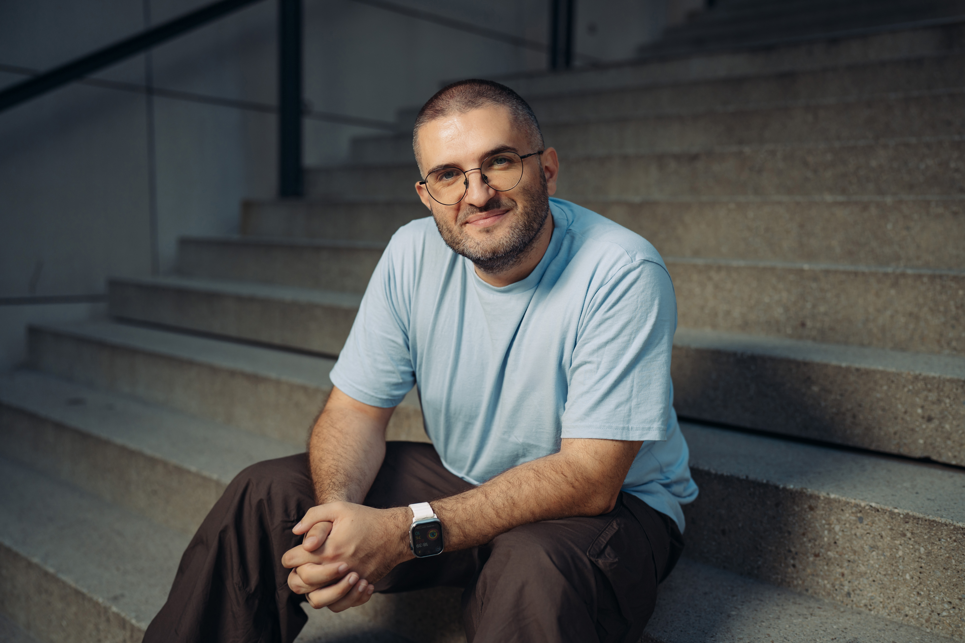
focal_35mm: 35
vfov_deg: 37.9
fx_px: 938
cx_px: 482
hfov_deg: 54.4
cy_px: 322
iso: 200
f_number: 2
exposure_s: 1/1250
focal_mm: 35
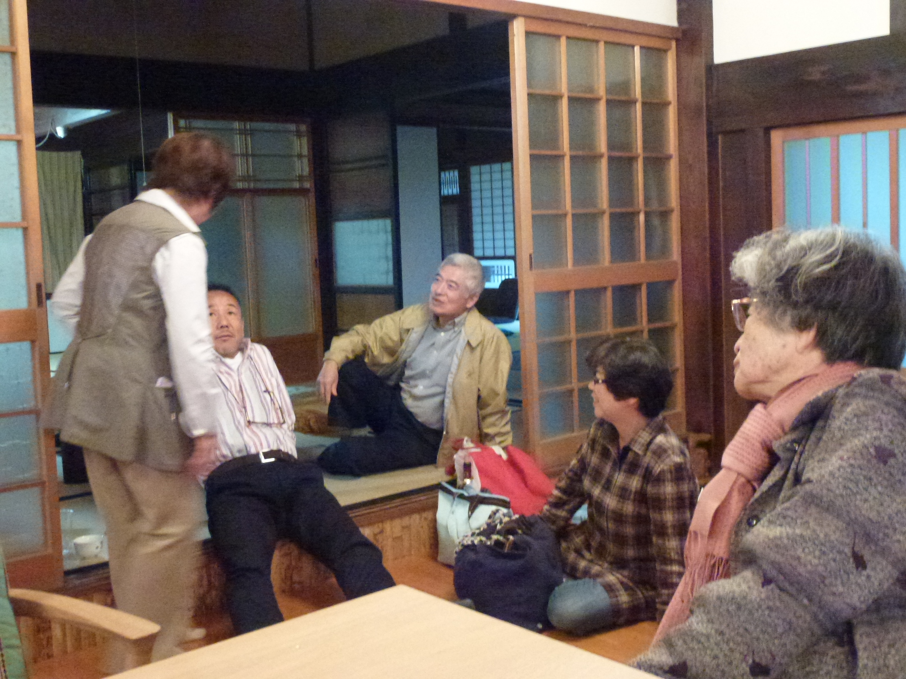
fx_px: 995
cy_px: 340
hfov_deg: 49.0
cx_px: 453
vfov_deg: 37.7
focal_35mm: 38
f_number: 3.8
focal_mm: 6.8
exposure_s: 1/15
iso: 1250
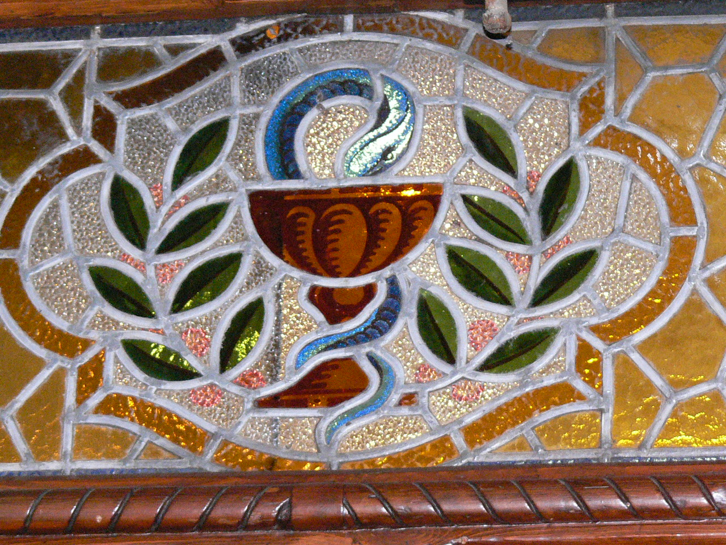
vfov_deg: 7.2
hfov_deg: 9.6
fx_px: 4341
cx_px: 363
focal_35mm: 207
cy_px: 272
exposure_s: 1/30
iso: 320
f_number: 3.6
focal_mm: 27.5
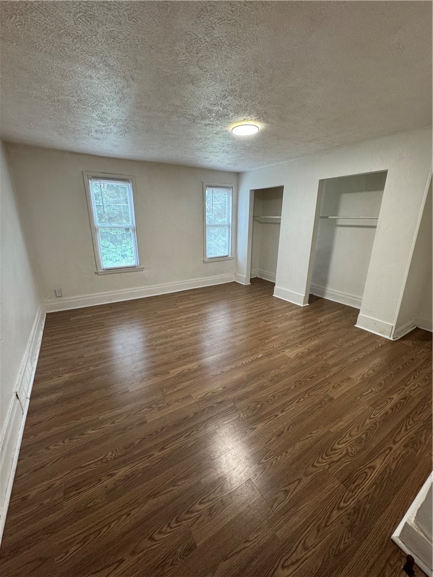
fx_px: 233
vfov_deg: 102.1
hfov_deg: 85.7
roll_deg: -0.5
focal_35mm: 14
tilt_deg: -16.7
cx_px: 216
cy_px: 288
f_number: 2.2
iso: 250
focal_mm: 2.22
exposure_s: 1/99
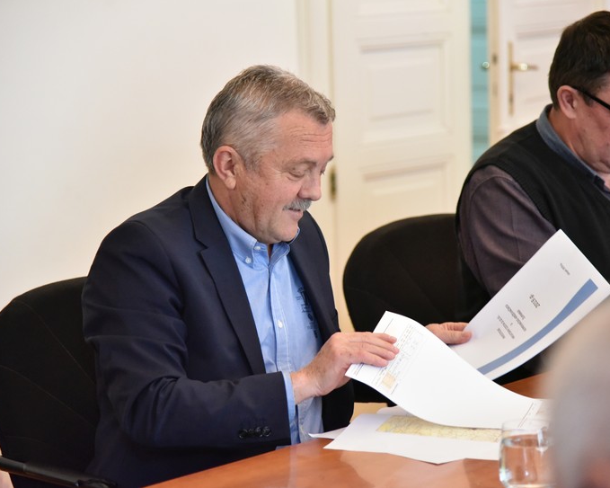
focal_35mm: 119
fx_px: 2148
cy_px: 243
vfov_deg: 13.0
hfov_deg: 16.2
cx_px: 313
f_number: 4
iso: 10000
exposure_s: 1/200
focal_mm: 105
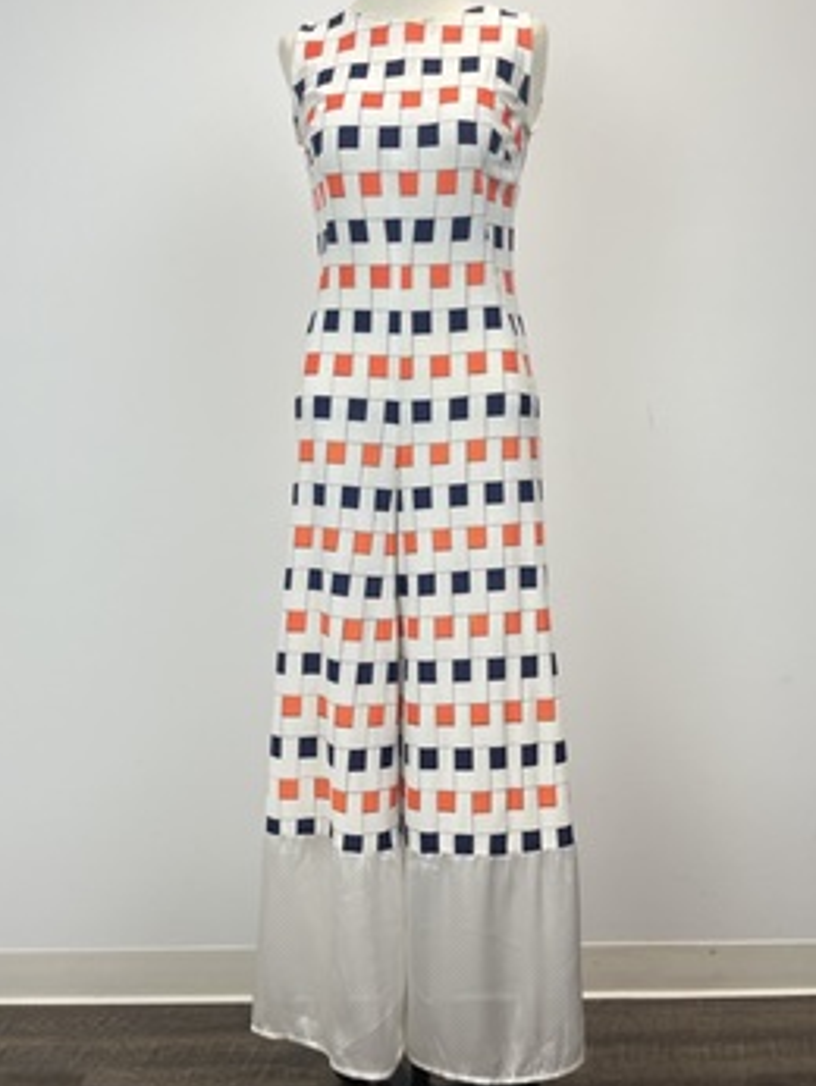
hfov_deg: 46.8
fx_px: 942
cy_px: 507
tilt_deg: -4.3
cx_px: 414
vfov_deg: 59.9
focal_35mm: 30
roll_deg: +0.8
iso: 50
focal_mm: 5.1
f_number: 1.6
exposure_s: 1/154
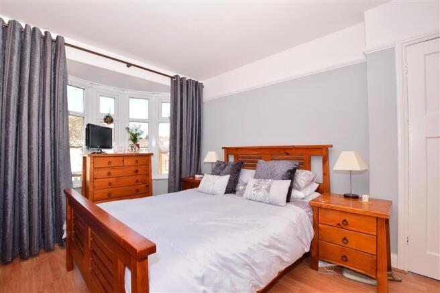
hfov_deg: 100.4
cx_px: 220
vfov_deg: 77.3
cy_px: 146
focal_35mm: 15
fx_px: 183
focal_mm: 10
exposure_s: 1/200
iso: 400
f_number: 10
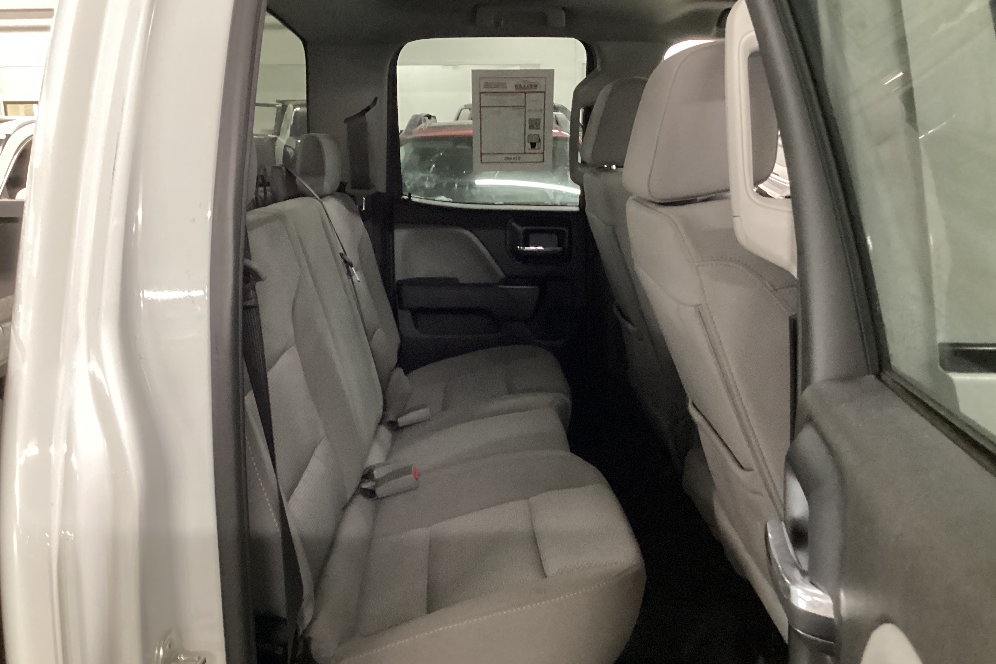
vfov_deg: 40.0
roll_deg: +0.0
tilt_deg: -15.3
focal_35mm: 33
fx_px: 913
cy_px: 318
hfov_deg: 57.2
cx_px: 509
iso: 640
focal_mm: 3.3
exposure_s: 1/24
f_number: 2.4
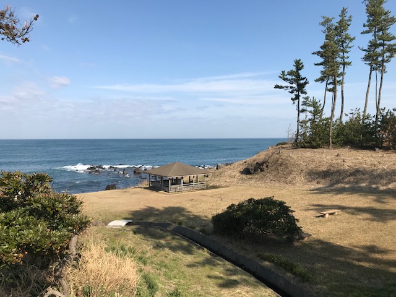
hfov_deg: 63.4
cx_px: 198
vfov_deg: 49.7
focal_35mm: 28
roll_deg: -0.6
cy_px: 148
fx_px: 320
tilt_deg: -2.0
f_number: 1.8
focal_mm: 3.99
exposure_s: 1/2519
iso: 20
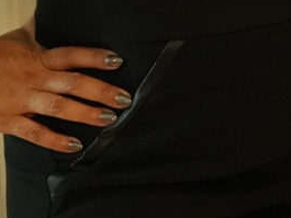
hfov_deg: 8.2
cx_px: 613
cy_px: -269
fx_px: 1915
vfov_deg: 6.3
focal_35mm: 228
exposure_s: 1/160
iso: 6400
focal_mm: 39.3
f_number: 2.8
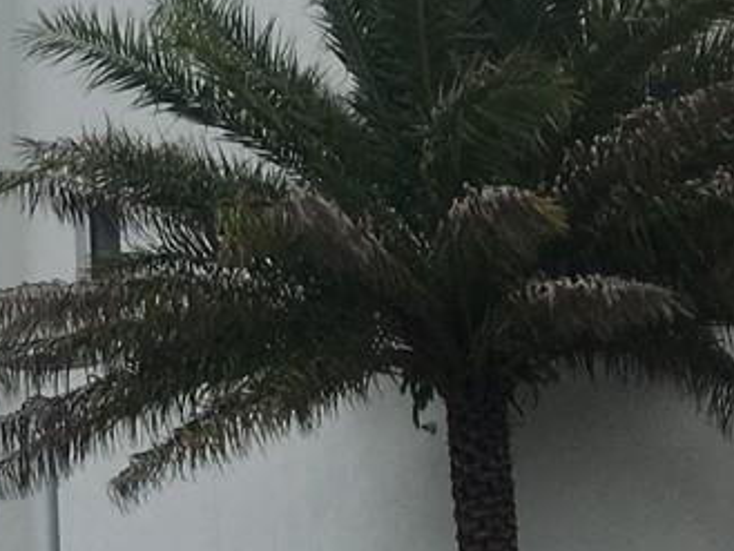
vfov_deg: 10.5
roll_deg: -1.6
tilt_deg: +9.3
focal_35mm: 141
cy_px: 375
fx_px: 2991
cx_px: -962
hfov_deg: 11.7
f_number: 2.2
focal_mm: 4.15
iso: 25
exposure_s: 1/1748
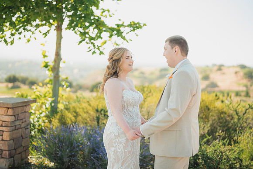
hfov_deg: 39.6
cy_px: 84
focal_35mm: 50
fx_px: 351
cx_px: 126
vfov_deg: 27.0
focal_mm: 50
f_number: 1.4
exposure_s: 1/1250
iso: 50
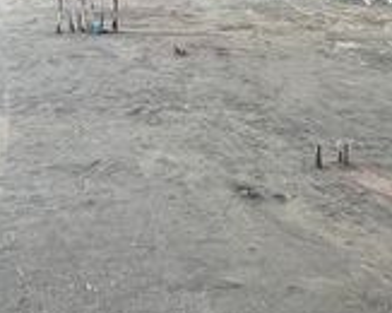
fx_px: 649
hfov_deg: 32.1
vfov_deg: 25.2
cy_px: -31
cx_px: 47
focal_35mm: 56
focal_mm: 2.22
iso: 40
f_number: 2.2
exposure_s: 1/192
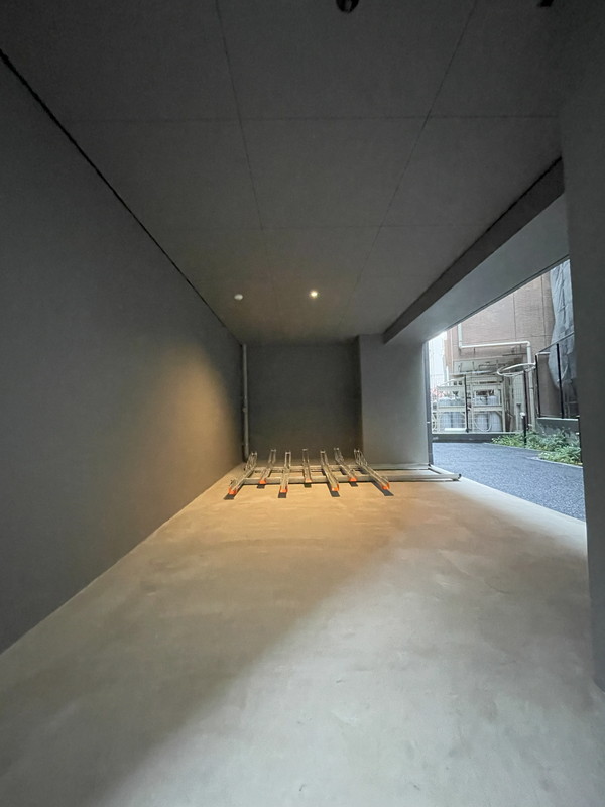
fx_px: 326
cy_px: 404
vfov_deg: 102.1
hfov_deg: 85.7
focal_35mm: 14
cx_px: 302
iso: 2000
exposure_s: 1/30
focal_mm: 1.55
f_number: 2.4
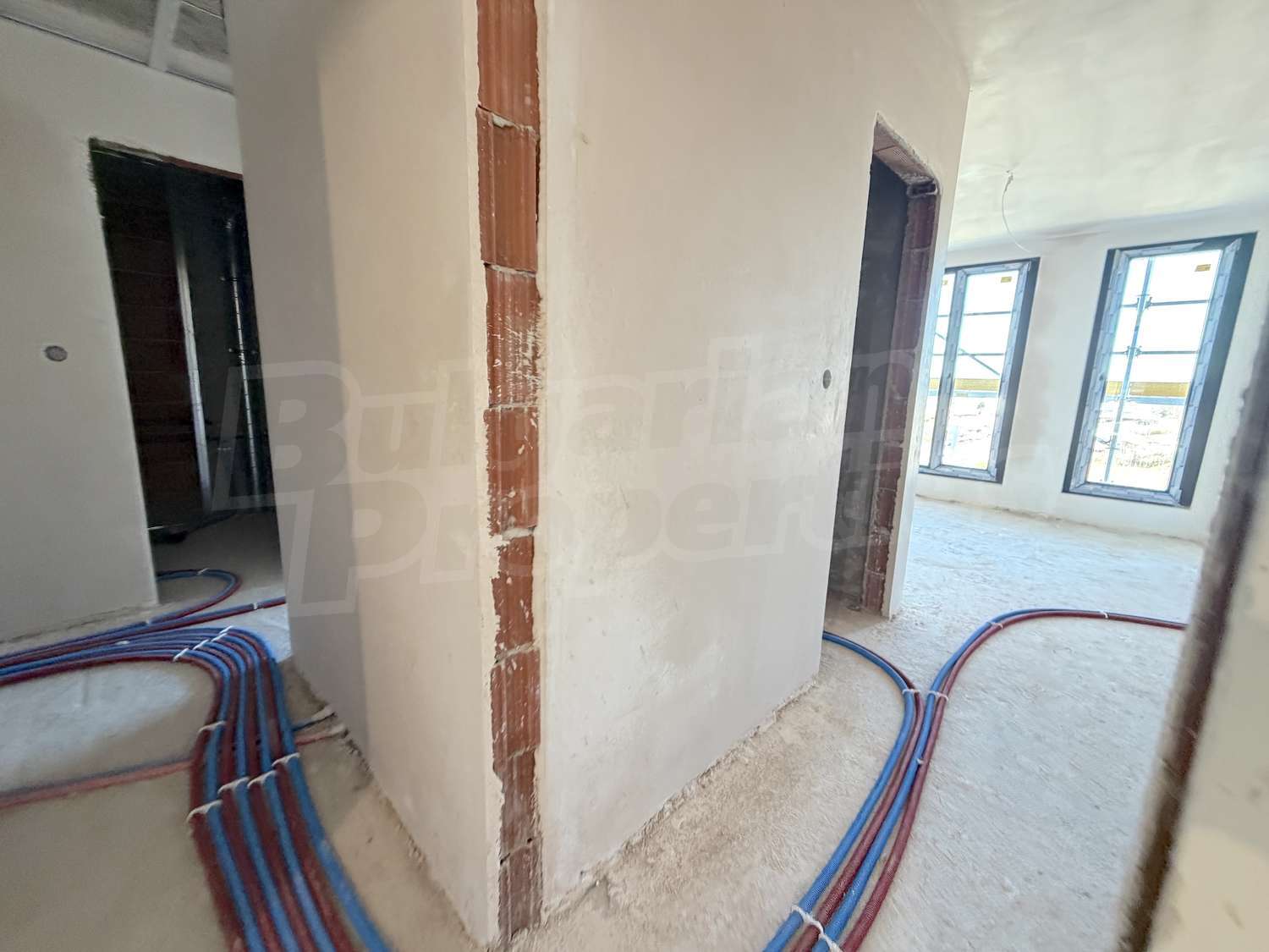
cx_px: 634
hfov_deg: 102.1
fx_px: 513
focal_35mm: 14
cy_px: 476
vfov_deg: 85.7
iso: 320
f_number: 2.2
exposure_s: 1/50
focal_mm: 2.22
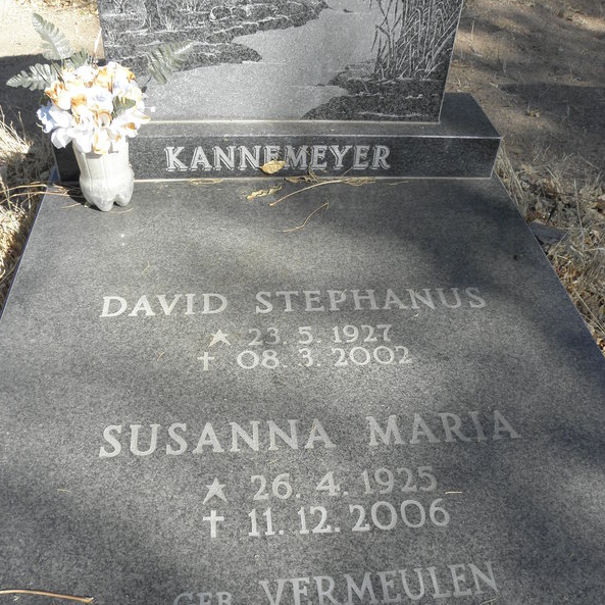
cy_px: 366
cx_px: 300
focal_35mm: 31
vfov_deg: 52.1
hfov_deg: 52.5
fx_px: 613
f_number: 5.6
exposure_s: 1/160
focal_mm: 4.6
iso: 64
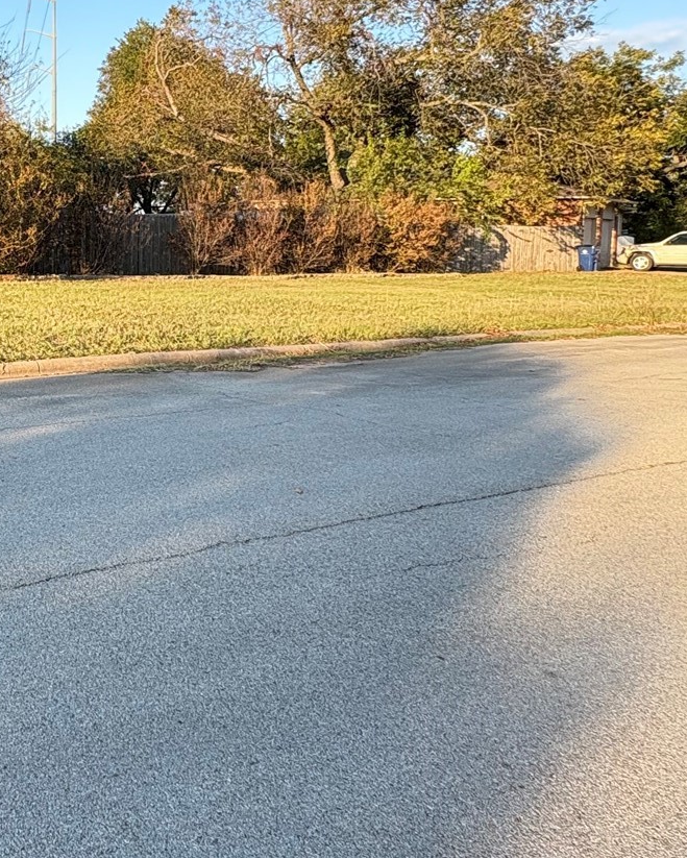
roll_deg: -1.2
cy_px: 259
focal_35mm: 34
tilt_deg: -1.7
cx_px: -25
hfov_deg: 37.8
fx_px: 864
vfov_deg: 51.4
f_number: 2.2
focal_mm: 2.22
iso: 40
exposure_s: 1/352
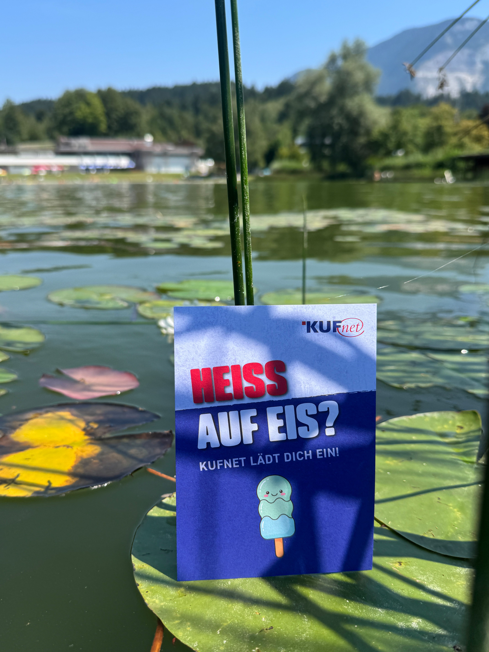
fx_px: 452
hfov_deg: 56.8
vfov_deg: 71.6
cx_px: 244
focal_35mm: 24
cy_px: 326
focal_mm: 6.76
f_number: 1.78
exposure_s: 1/2604
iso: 80
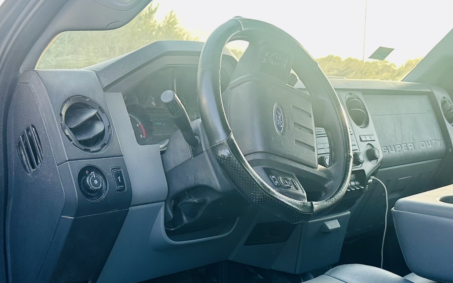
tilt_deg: -9.2
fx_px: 654
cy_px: 215
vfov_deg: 24.1
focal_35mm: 53
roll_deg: -4.6
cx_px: 235
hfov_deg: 38.2
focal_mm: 6.86
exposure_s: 1/311
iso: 80
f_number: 1.78
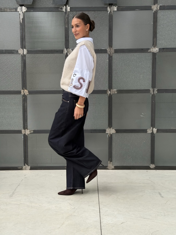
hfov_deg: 30.3
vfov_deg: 39.7
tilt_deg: -5.6
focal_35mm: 48
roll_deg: +0.4
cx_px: 88
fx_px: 325
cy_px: 118
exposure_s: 1/40
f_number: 1.78
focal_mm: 6.76
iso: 500
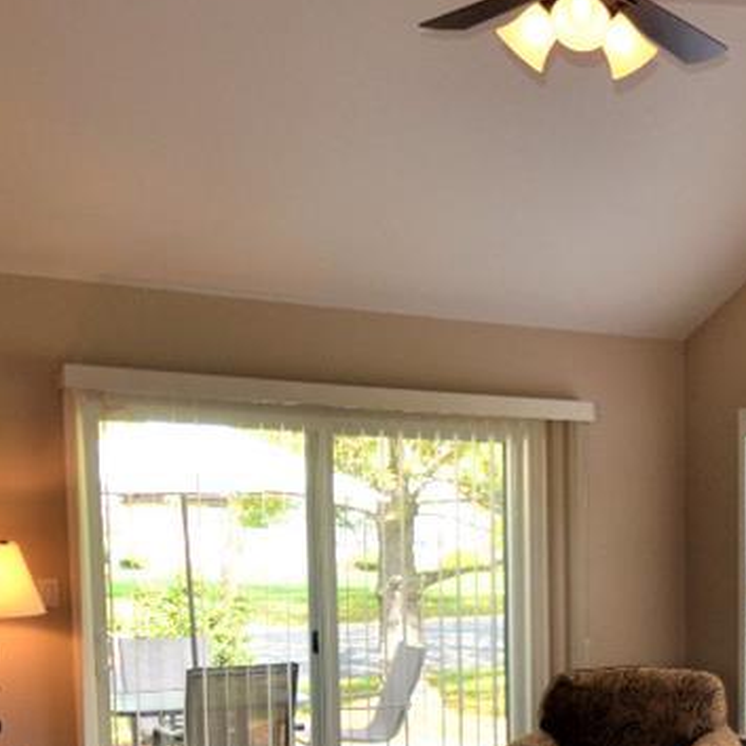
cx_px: 940
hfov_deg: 27.1
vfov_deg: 30.5
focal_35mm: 54
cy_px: 642
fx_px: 1317
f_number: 3.5
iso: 280
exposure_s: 1/125
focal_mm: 10
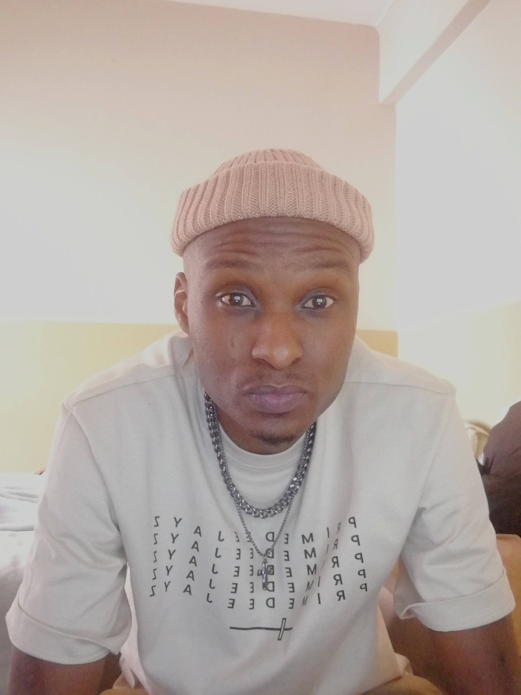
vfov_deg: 65.3
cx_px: 260
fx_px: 542
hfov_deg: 51.4
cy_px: 348
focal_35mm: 27
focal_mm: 3.36
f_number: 1.9
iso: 640
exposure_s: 1/16.7
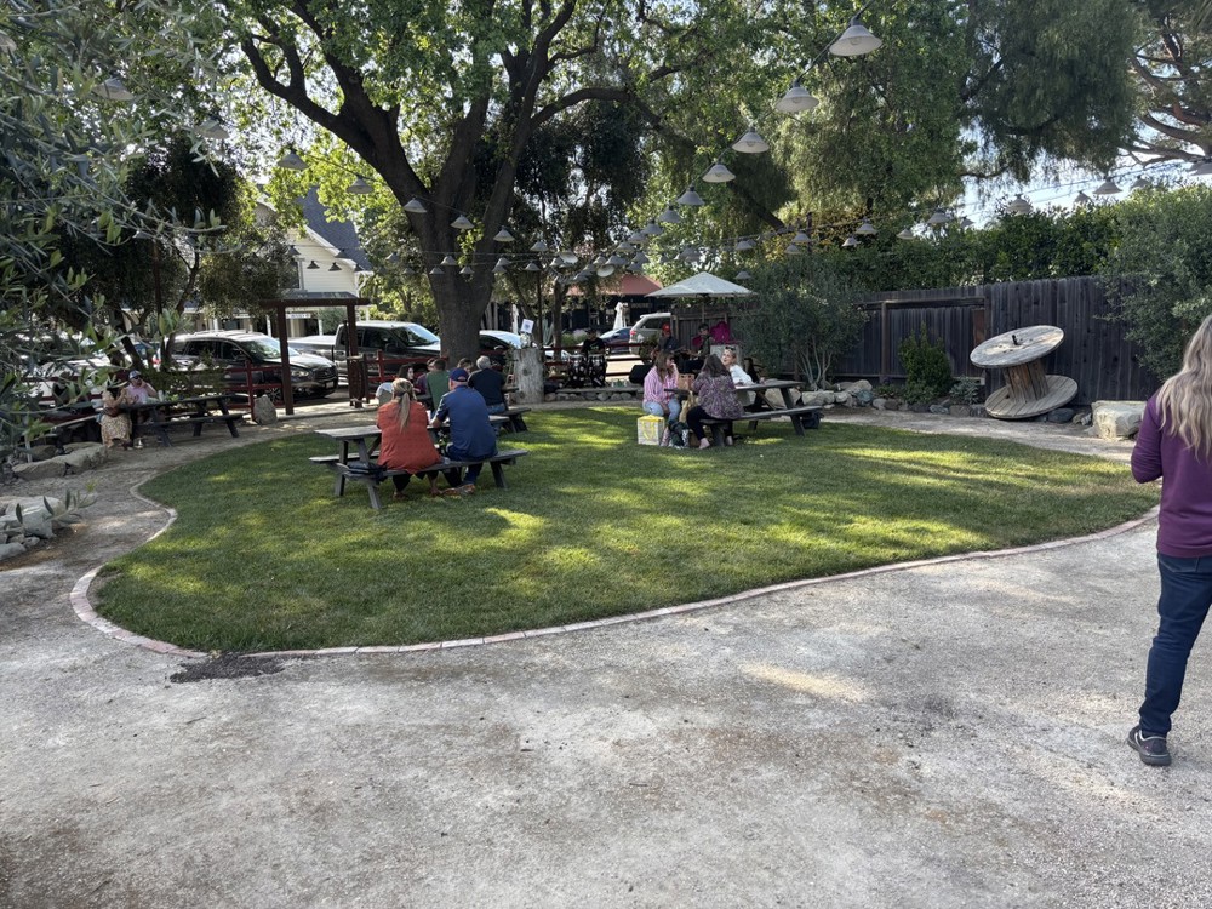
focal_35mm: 26
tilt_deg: -10.2
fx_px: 910
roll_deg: +2.4
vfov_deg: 53.1
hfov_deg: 67.3
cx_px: 606
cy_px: 454
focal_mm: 5.96
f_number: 1.6
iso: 50
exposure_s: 1/353
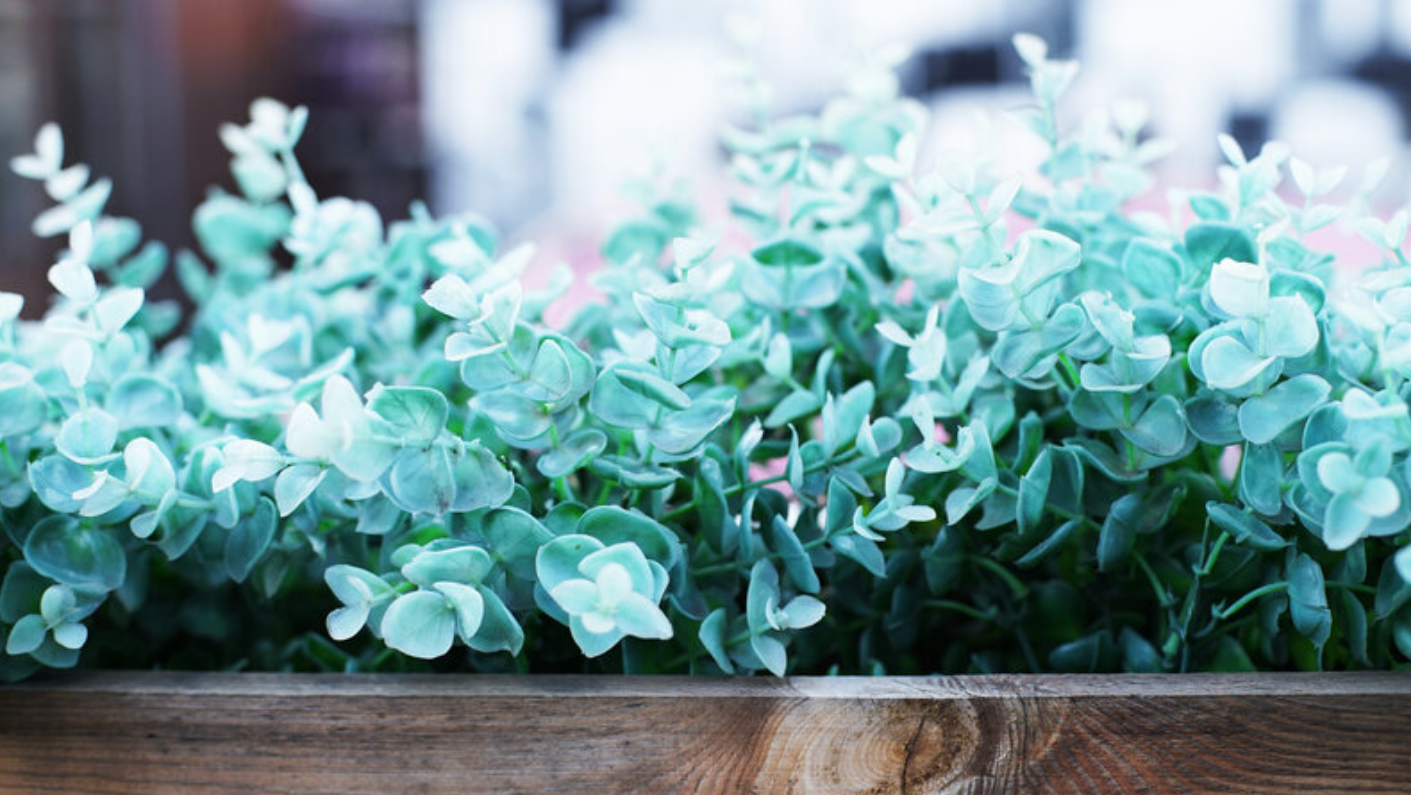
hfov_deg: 39.2
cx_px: 702
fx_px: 1984
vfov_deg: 22.7
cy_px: 399
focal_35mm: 53
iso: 400
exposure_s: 1/60
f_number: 3.5
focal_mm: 50
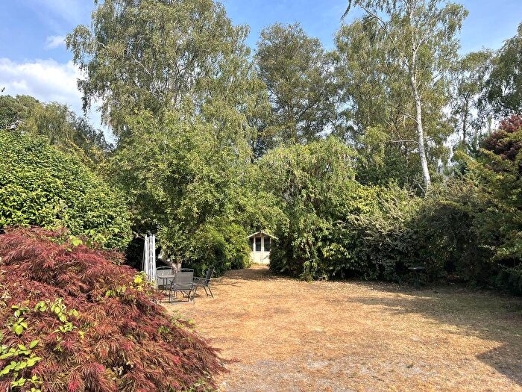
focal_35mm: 26
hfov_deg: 67.3
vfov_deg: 53.1
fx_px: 392
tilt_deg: +3.8
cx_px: 261
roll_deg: -0.2
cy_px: 196
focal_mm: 5.1
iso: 50
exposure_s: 1/1458
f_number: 1.6
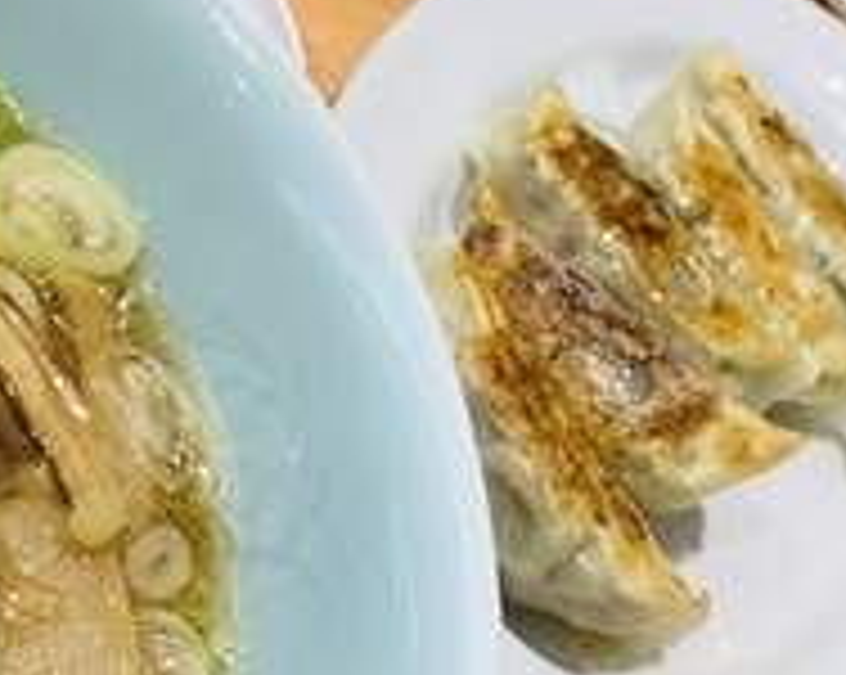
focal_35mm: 81
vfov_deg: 18.4
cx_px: 220
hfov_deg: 23.4
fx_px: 2026
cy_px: 4
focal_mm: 4.25
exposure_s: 1/68
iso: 100
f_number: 1.8
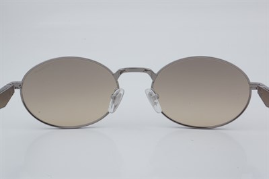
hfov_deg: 27.0
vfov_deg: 18.2
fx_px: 560
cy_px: 90
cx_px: 134
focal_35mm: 75
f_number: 29
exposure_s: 1/4
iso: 100
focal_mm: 50
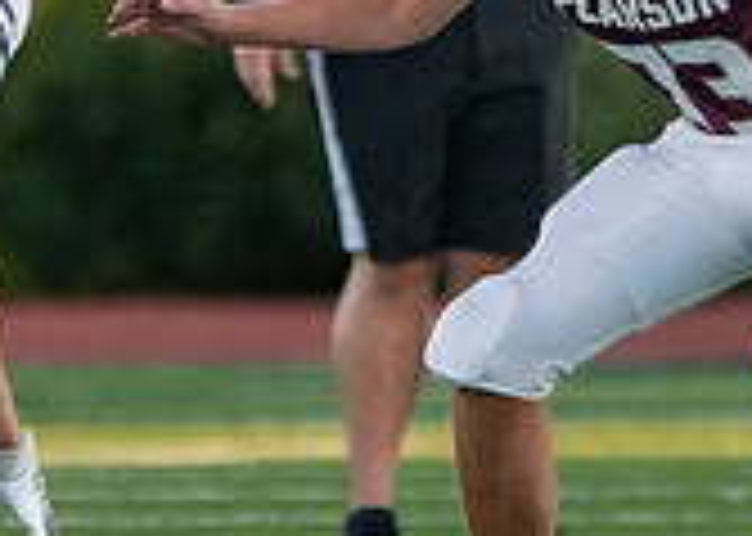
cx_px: 525
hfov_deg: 1.1
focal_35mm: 1908
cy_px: 144
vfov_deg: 0.8
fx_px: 40717
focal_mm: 400
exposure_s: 1/1250
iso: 1600
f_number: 5.6
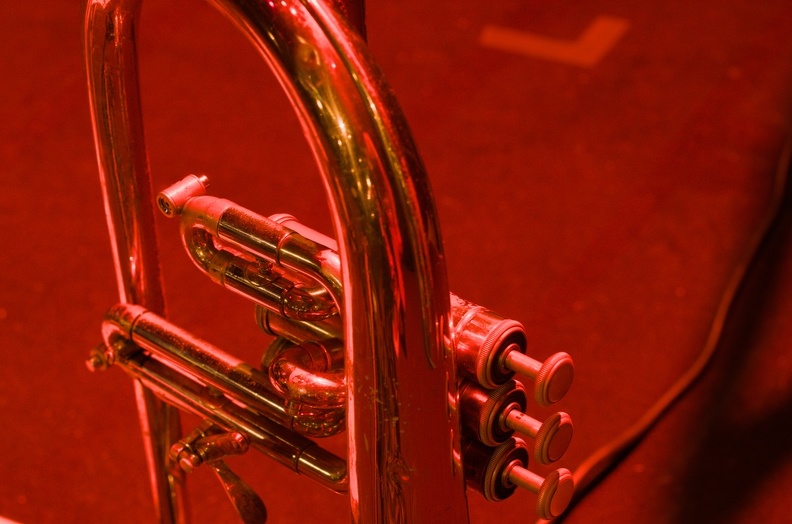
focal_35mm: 75
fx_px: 1646
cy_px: 262
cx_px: 396
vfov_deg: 18.1
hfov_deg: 27.1
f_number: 7.1
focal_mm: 50
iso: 100
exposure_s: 4
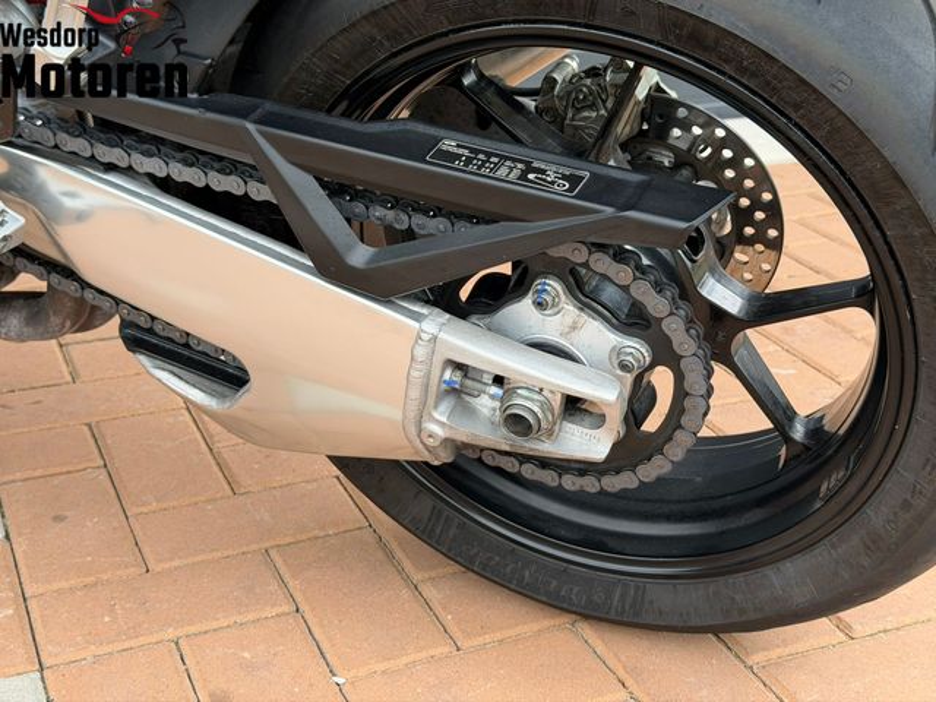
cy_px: 351
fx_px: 1298
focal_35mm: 48
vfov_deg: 30.3
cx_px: 468
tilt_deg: -21.9
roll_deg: +0.2
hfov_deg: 39.7
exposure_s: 1/561
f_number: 1.78
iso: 64
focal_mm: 6.76
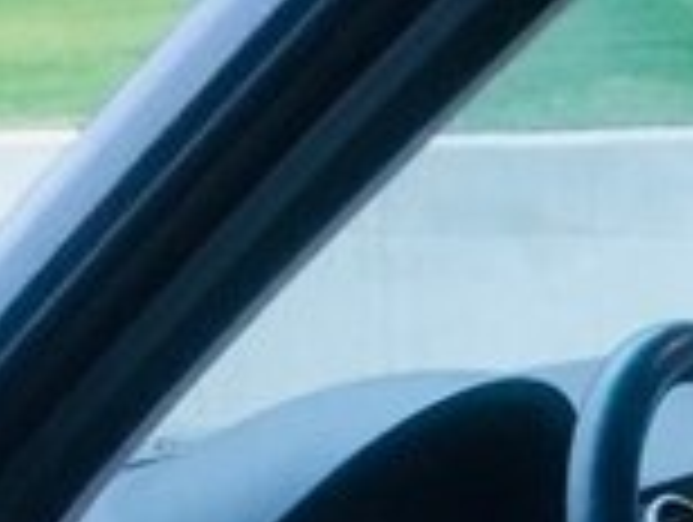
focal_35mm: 124
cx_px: 612
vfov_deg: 10.8
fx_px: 2486
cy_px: 1109
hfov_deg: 15.7
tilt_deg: -22.8
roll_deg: +0.6
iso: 160
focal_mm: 4.15
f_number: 2.2
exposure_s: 1/33
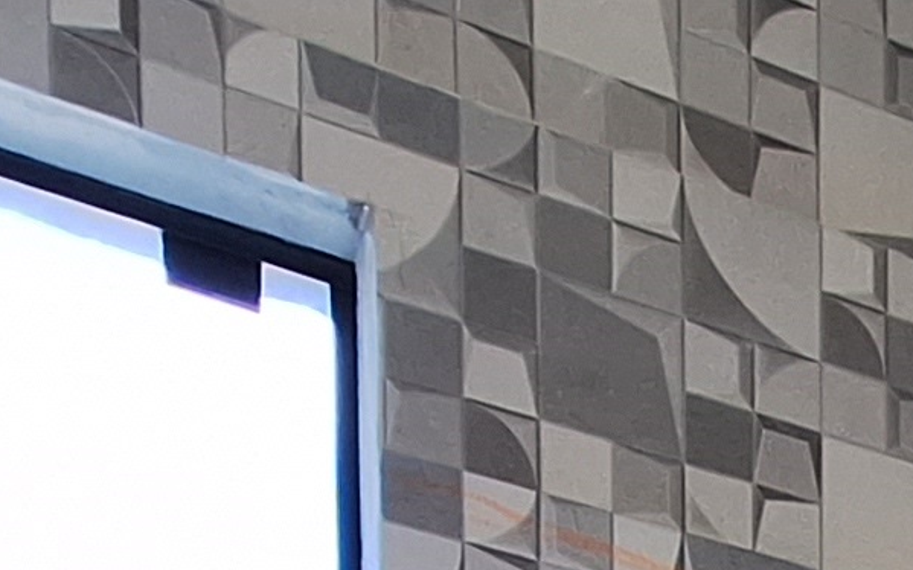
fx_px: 2289
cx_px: 1521
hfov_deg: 18.7
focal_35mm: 92
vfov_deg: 9.1
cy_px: 2003
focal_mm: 1.74
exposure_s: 1/60
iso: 64
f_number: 2.2
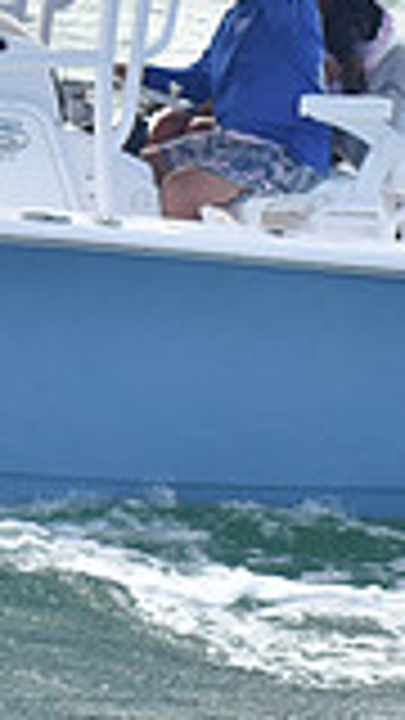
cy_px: 124
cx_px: -567
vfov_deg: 4.6
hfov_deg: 2.6
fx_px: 8935
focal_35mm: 468
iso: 400
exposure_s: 1/1000
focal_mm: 82
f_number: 8
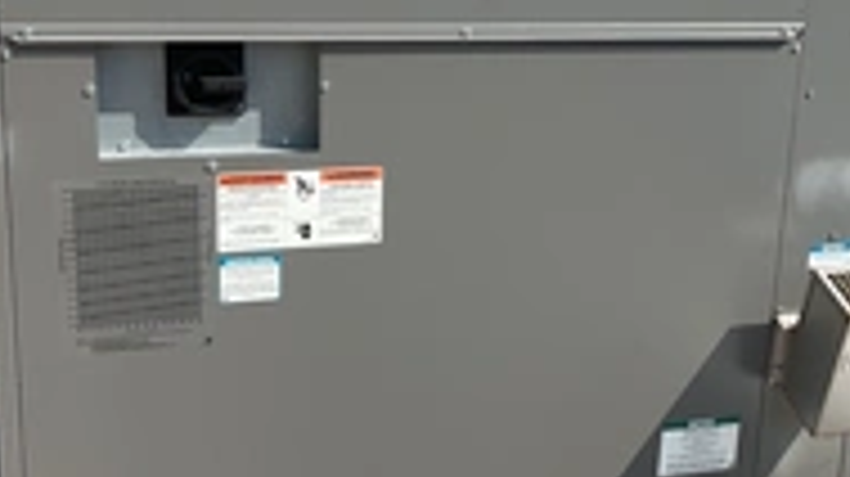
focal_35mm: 67
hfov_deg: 30.8
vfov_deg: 17.9
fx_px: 1509
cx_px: 652
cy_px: 202
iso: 25
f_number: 1.8
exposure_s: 1/2141
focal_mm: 3
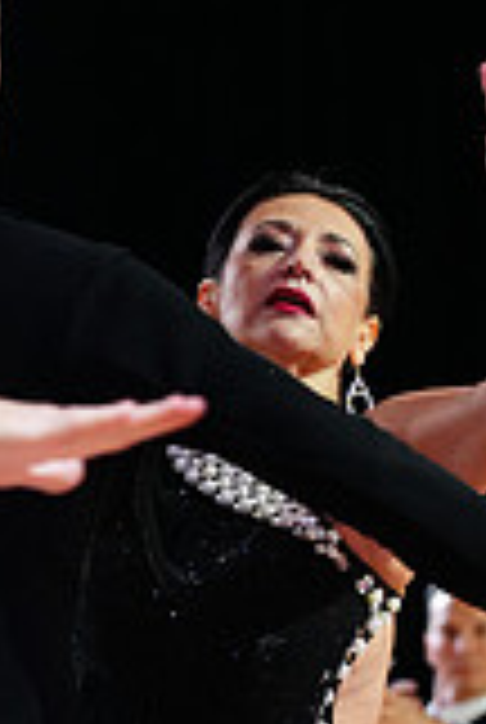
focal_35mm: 467
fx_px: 9416
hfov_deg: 3.0
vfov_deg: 4.4
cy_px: 994
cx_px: 209
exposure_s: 1/250
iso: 2500
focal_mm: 130
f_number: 4
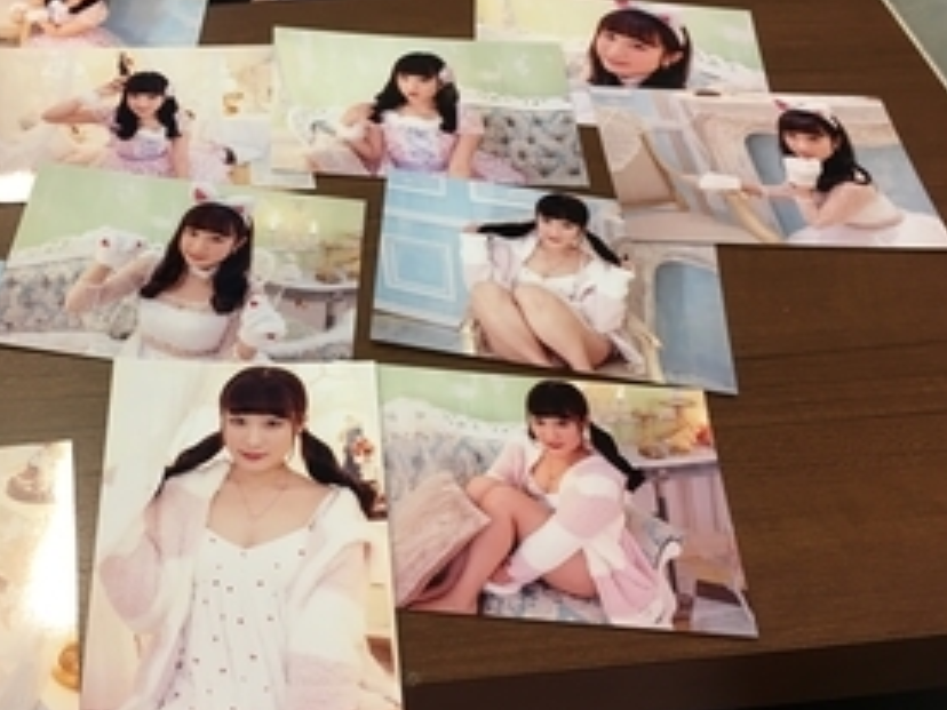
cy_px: 302
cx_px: 271
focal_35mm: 42
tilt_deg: -51.1
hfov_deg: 43.7
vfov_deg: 34.3
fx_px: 1149
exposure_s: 1/33
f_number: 2.2
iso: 100
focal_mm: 4.15
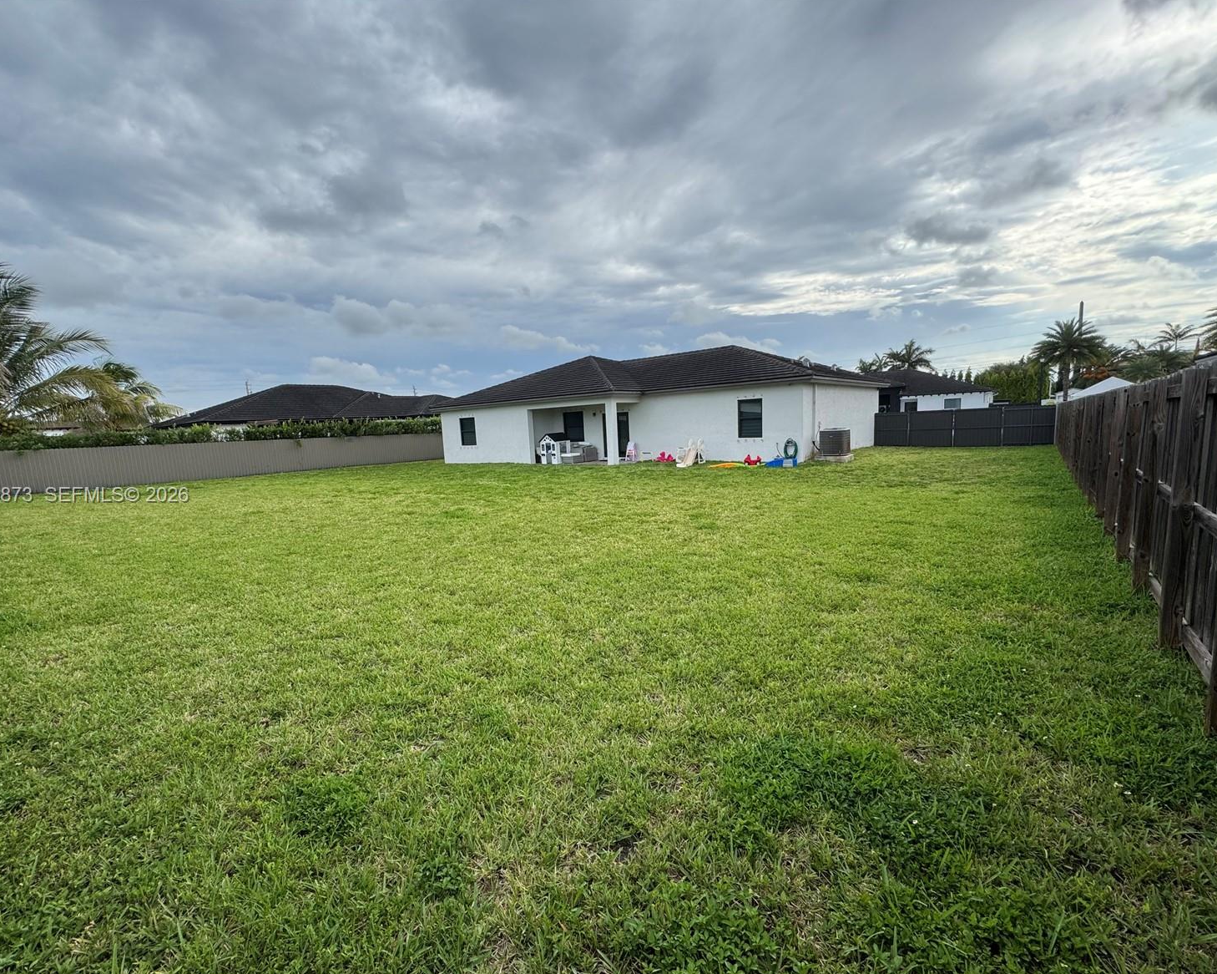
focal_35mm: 15
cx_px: 597
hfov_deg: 96.8
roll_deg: +2.9
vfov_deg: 84.0
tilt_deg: -7.3
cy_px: 496
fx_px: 540
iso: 40
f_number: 2.2
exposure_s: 1/1048
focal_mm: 2.22
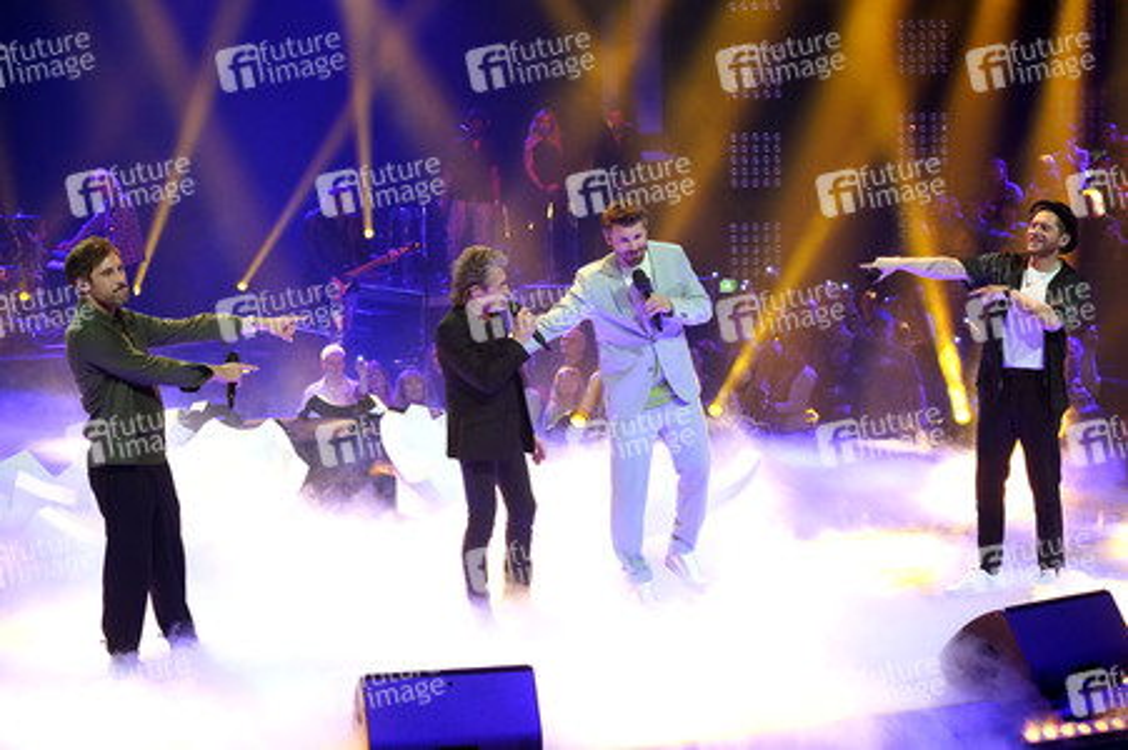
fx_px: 2411
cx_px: 564
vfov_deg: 17.7
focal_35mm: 77
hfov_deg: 26.3
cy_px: 375
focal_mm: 77
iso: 3200
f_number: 5
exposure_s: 1/160
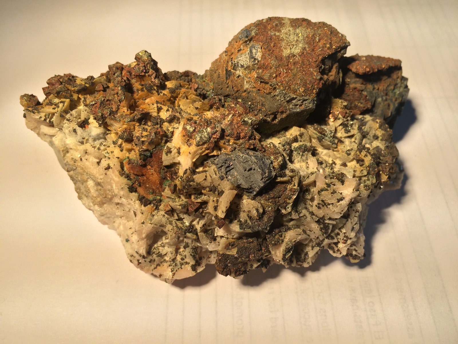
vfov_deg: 48.2
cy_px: 172
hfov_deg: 61.7
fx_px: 384
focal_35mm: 29
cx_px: 229
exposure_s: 1/237
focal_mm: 4.15
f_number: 2.2
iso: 32
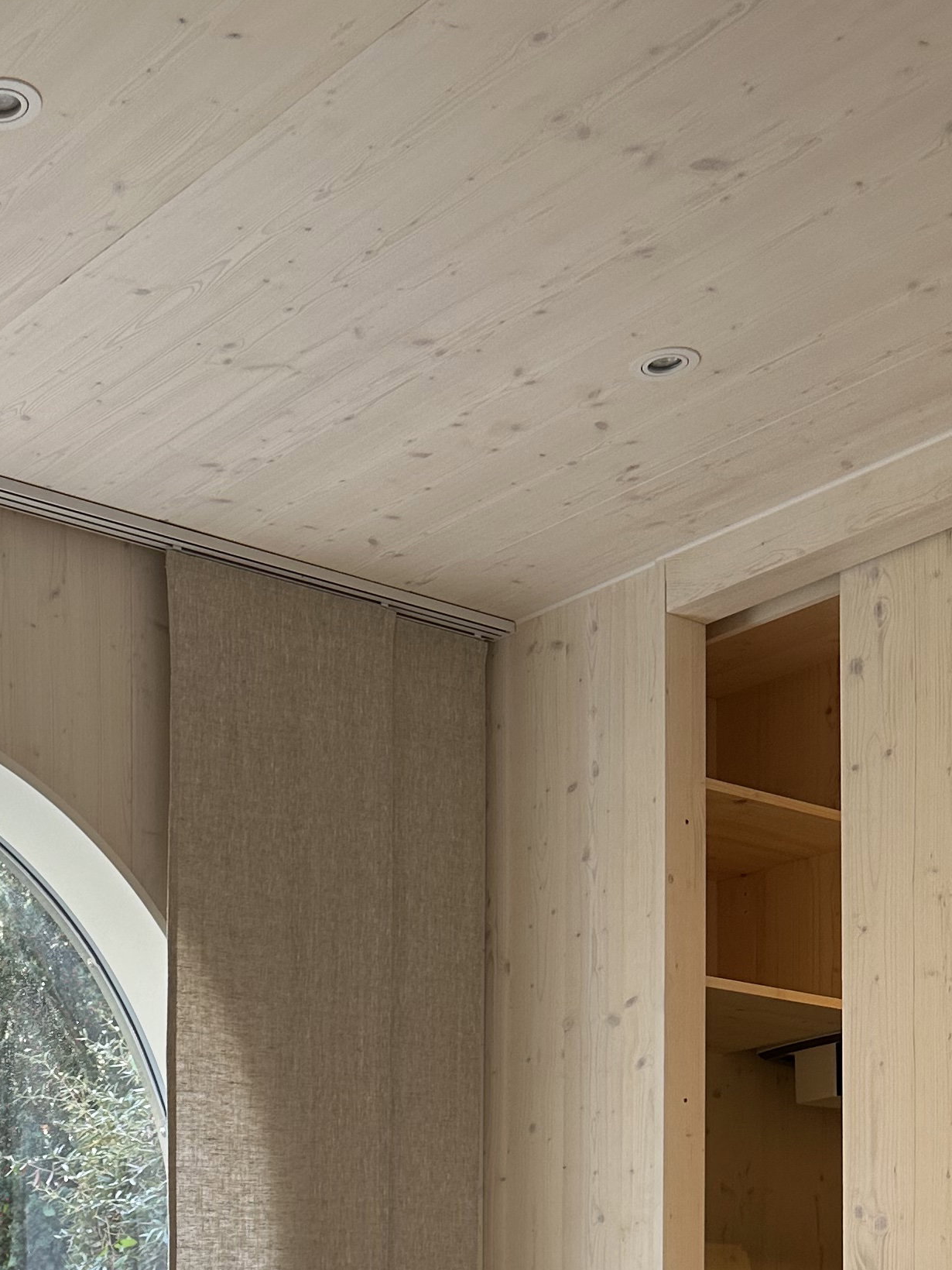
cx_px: -70
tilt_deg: -0.4
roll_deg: +0.1
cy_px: 1498
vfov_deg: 28.7
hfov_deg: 23.4
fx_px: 2163
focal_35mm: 59
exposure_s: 1/122
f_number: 1.78
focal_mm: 6.86
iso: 100
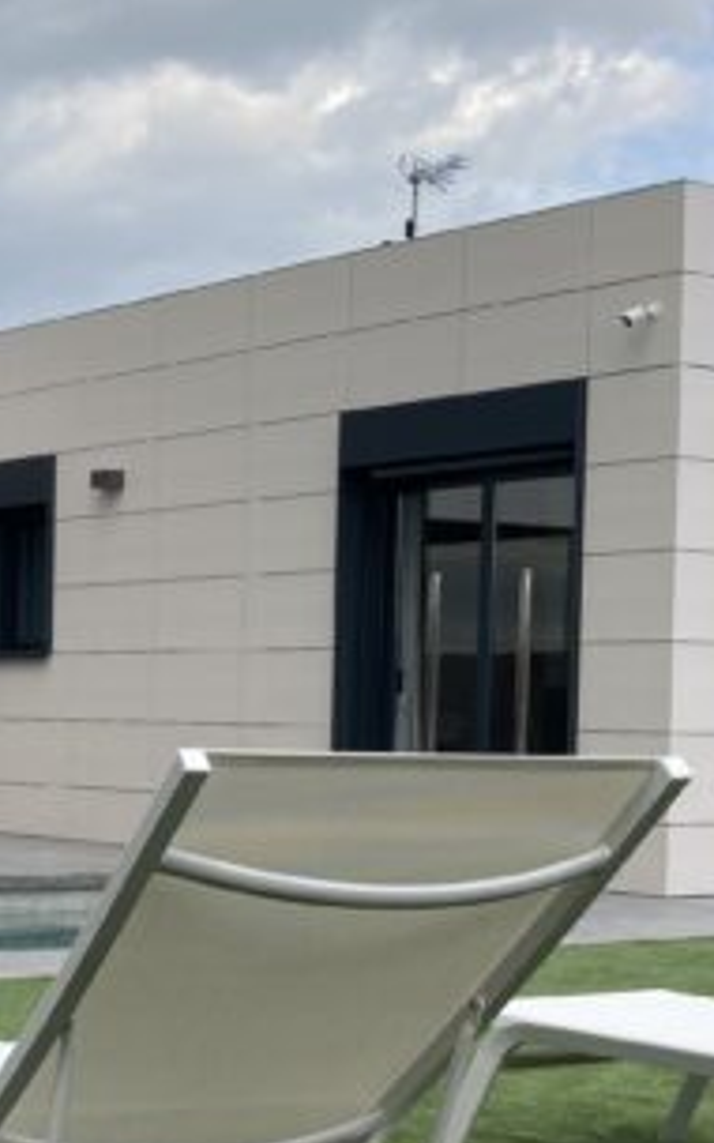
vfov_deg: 27.2
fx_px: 2335
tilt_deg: -2.7
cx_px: -64
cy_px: 808
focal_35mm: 75
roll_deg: -1.9
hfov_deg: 16.9
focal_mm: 3.99
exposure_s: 1/873
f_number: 1.8
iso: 20
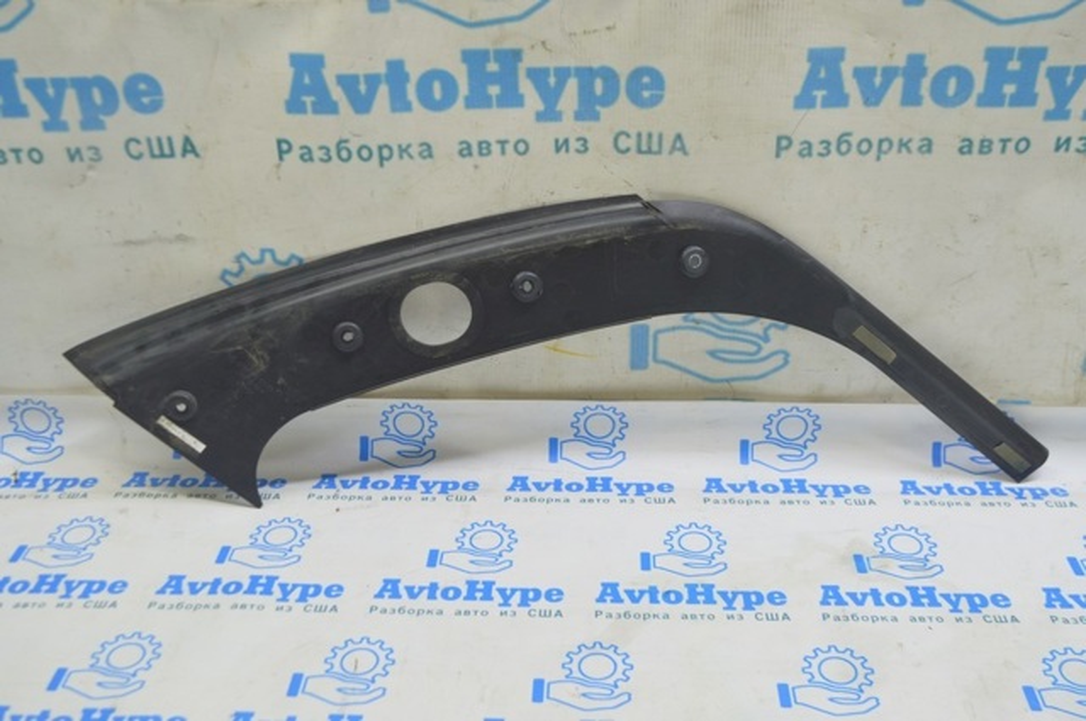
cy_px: 360
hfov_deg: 49.6
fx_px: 1175
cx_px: 543
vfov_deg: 34.1
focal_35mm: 39
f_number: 5.6
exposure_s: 1/20
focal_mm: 26
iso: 400
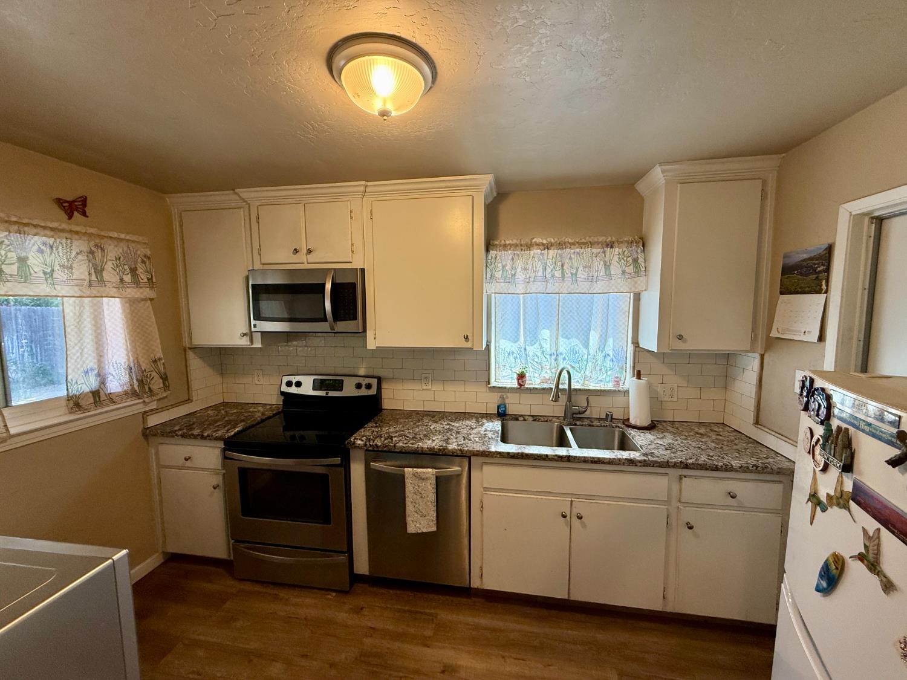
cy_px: 340
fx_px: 367
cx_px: 454
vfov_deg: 85.7
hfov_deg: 102.1
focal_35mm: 14
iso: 160
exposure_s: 1/120
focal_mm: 2.22
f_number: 2.2
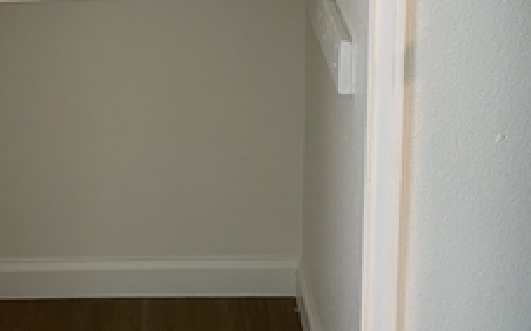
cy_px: -190
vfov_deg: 15.2
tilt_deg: -10.2
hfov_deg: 26.2
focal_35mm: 78
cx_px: 139
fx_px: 1128
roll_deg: +0.7
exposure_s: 1/60
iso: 250
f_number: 1.6
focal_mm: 4.2
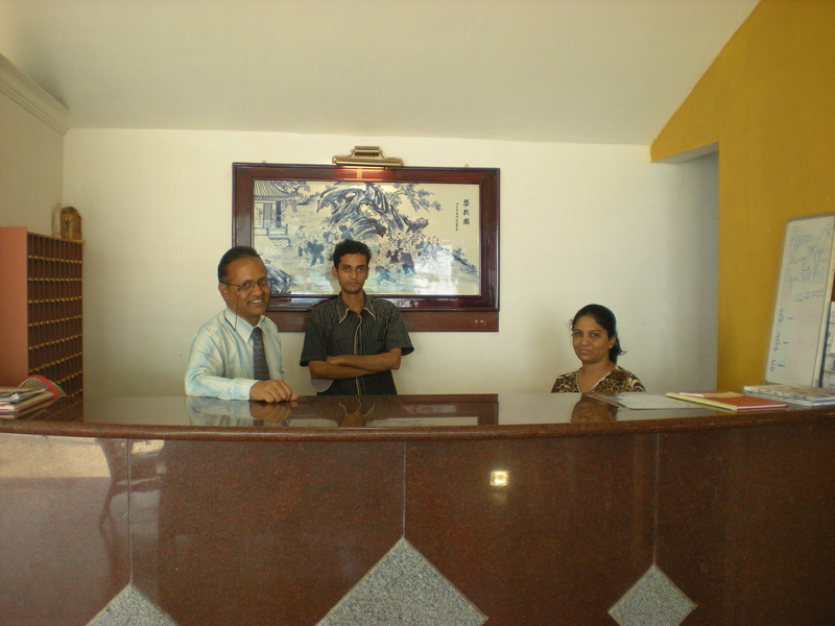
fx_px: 917
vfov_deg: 37.7
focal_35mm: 38
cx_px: 418
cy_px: 313
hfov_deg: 49.0
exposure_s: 1/59
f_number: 3.1
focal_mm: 6.3
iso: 154
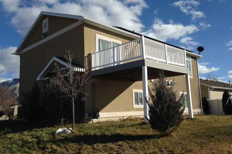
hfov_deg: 54.5
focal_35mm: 35
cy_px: 78
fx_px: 225
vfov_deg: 37.8
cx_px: 114
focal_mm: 4.12
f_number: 2.4
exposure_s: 1/2088
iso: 50
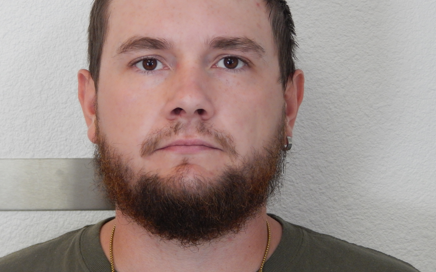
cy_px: 107
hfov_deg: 13.2
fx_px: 1889
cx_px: 200
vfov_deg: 8.2
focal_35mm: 159
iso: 400
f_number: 4.8
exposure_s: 1/25
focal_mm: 23.4
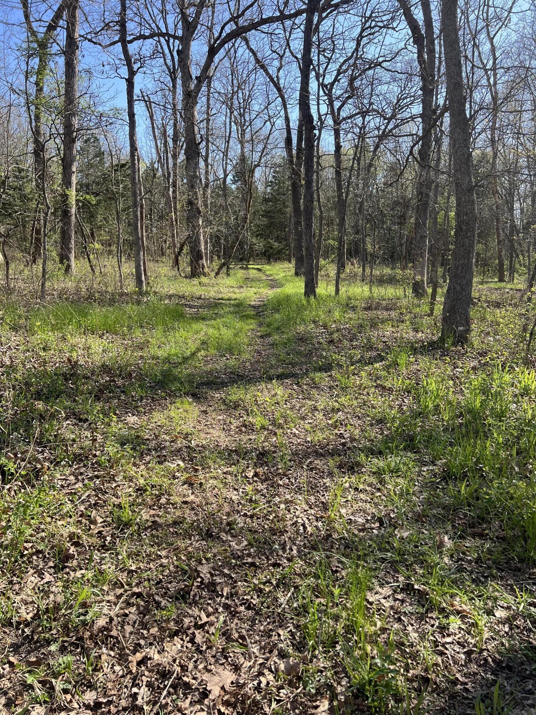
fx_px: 537
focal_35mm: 26
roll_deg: +1.2
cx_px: 268
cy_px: 358
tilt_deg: -7.6
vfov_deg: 67.3
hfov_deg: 53.1
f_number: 1.5
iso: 50
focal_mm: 5.7
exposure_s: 1/1058
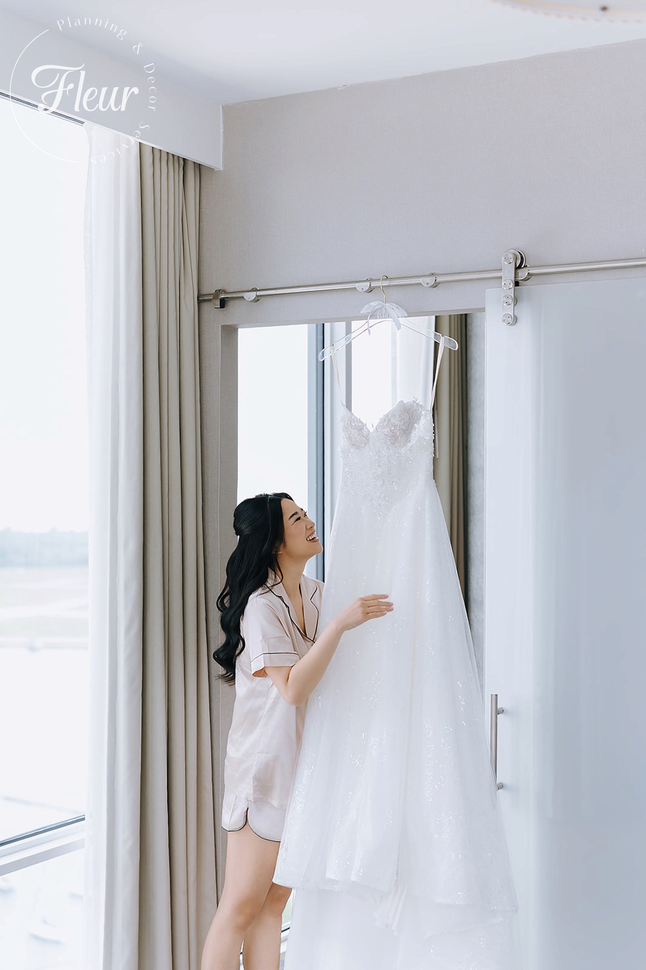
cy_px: 485
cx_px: 323
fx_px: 1346
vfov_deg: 39.6
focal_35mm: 50
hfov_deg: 27.0
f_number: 2.5
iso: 400
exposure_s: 1/800
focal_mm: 50
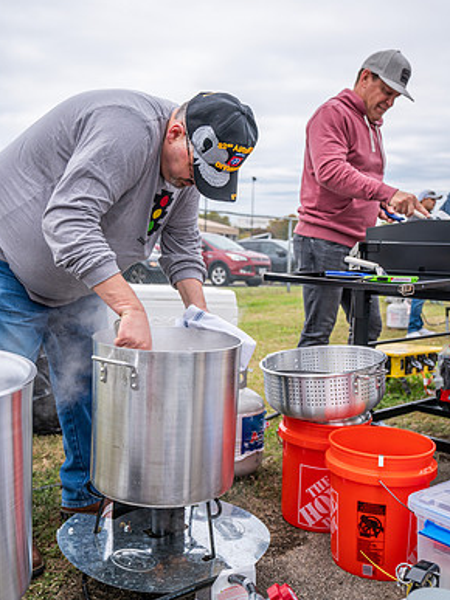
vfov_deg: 49.0
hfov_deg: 37.7
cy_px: 302
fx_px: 659
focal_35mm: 38
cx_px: 228
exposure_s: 1/800
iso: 500
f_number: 5
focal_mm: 34
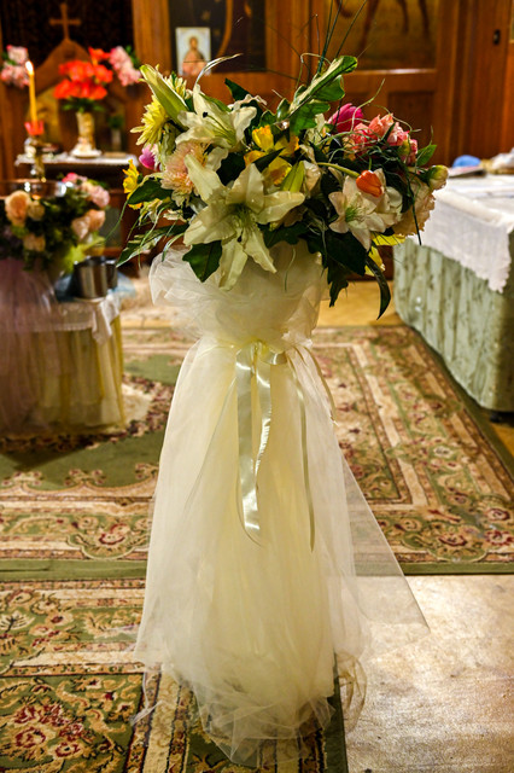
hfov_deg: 35.0
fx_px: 815
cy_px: 386
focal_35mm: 38
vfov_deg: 50.7
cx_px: 257
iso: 2500
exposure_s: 1/100
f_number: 4
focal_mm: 38
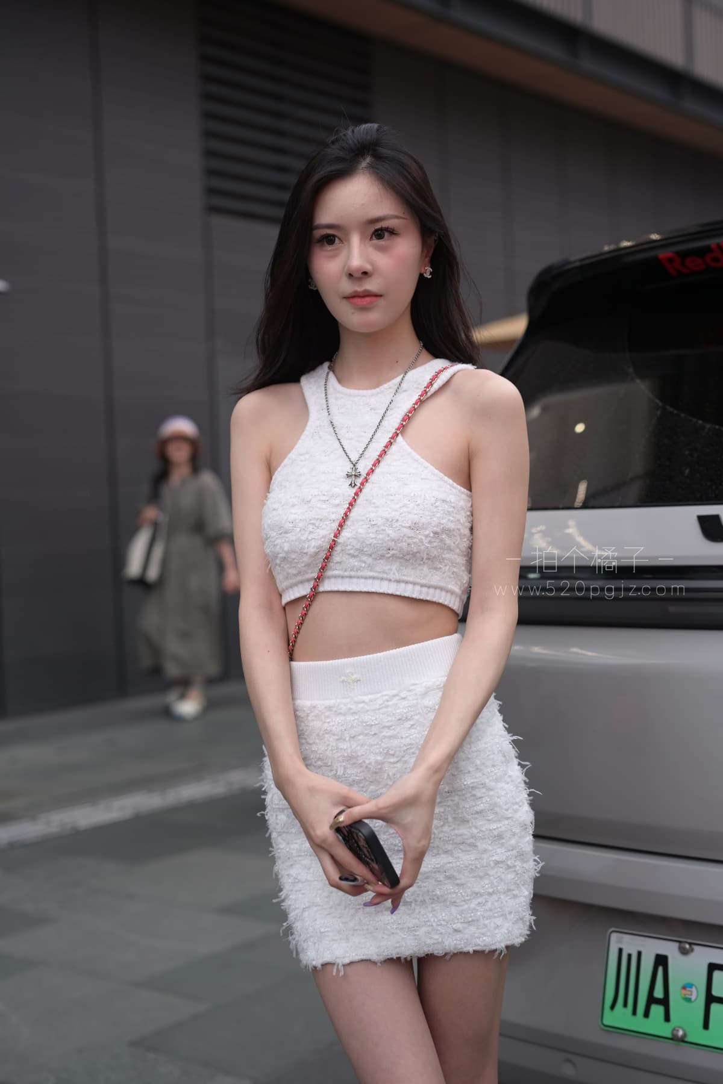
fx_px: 1506
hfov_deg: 27.0
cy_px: 542
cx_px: 362
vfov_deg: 39.6
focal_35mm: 50
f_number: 2.8
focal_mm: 50
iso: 250
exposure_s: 1/160
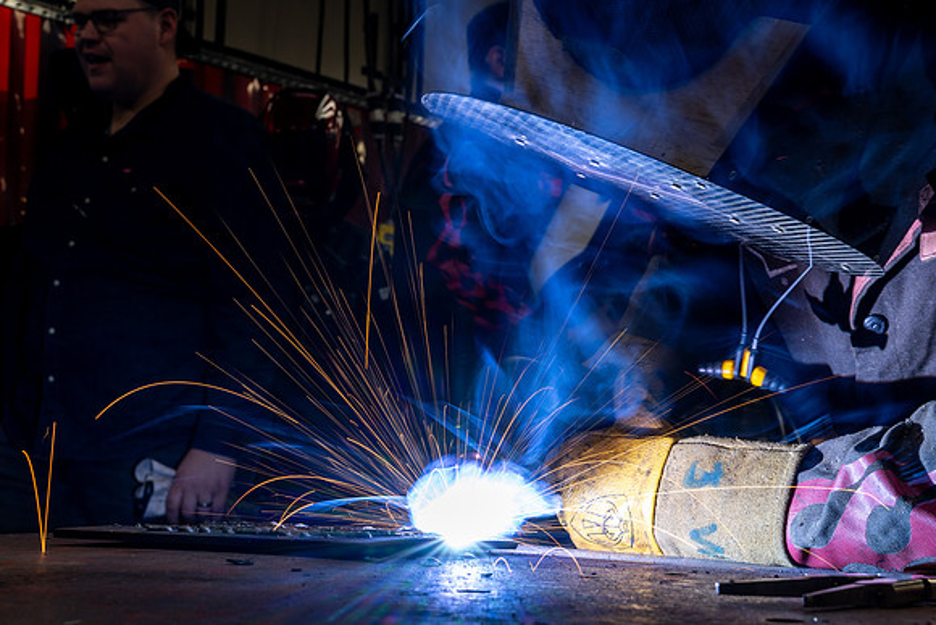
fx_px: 1508
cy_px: 312
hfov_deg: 34.5
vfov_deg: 23.4
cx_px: 468
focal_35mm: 58
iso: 50
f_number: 18
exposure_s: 1/8
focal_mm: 58
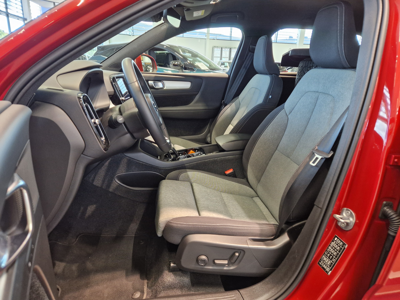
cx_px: 200
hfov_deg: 73.9
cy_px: 150
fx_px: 266
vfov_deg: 58.9
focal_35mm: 23
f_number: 1.8
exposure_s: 1/100
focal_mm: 5.4
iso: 320
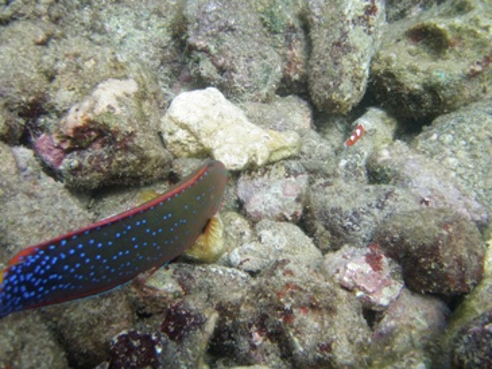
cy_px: 184
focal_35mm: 38
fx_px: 540
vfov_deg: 37.7
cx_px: 246
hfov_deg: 49.0
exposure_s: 1/250
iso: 200
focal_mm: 6.7
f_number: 3.5
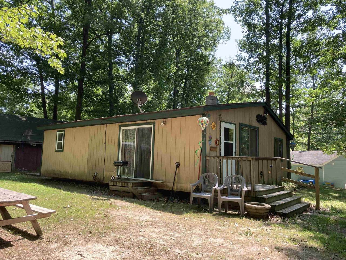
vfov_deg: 49.7
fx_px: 280
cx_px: 173
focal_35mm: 28
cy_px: 130
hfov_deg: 63.4
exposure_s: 1/379
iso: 20
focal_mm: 3.99
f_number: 1.8
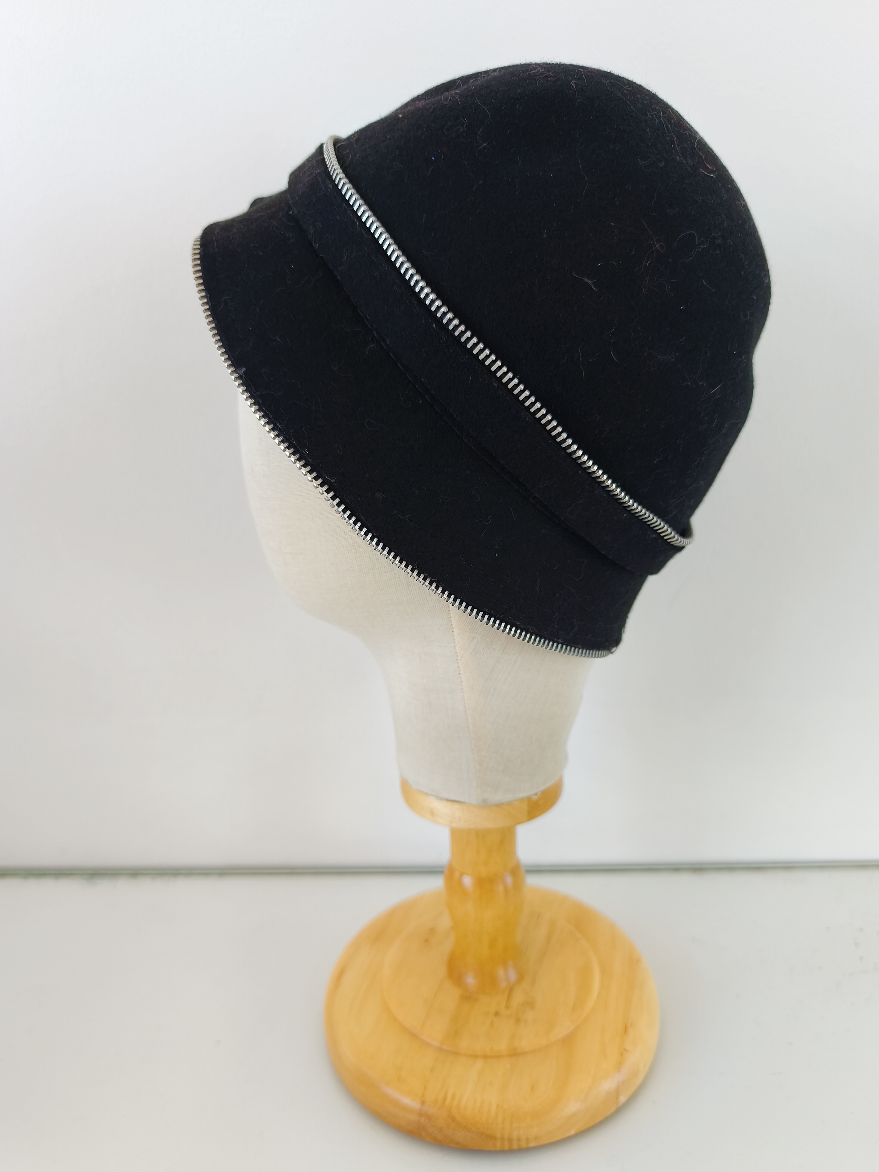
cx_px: 458
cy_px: 600
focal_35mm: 24
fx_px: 812
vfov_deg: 71.6
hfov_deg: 56.8
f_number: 1.65
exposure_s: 1/30
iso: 50
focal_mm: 6.14
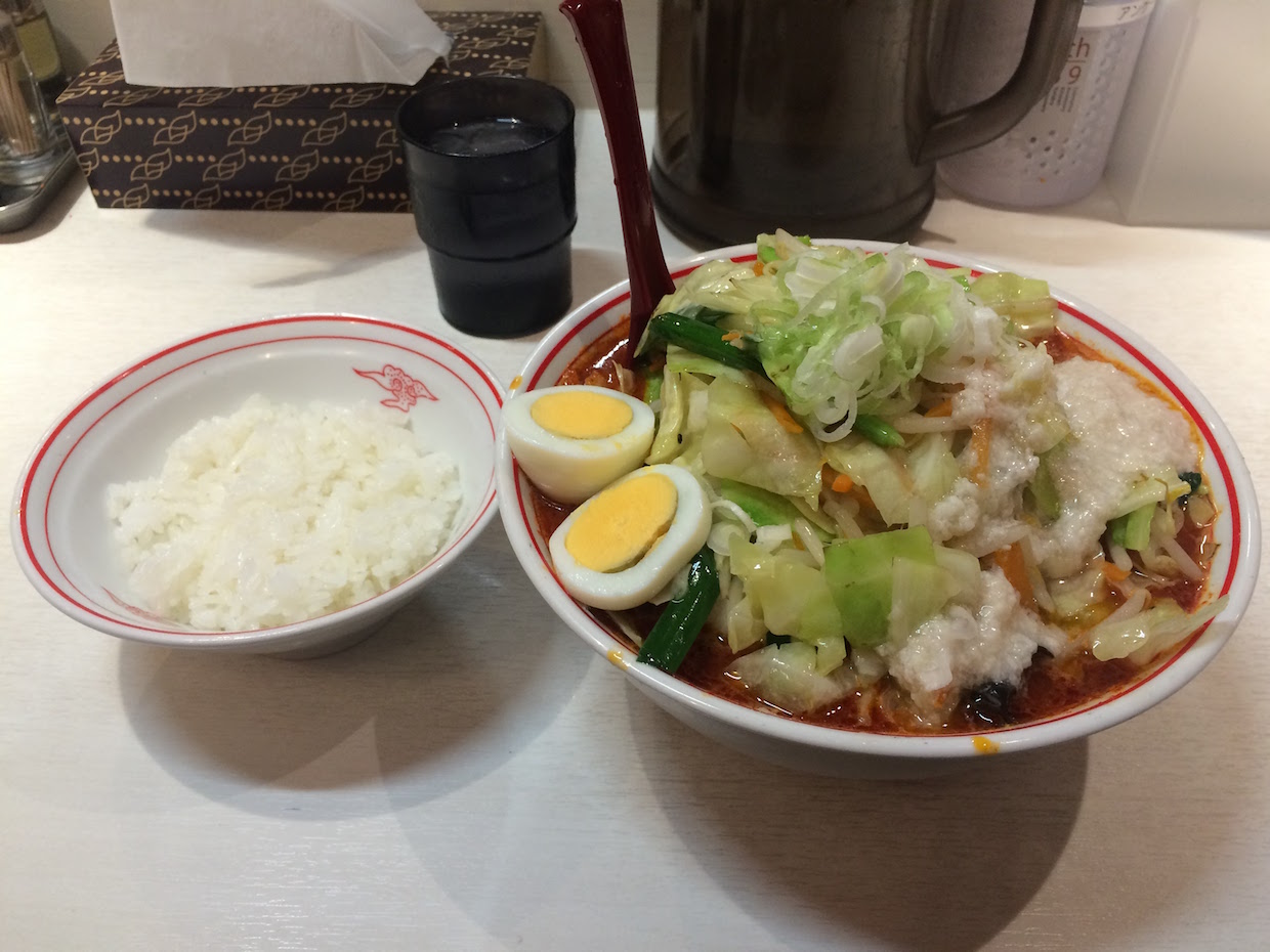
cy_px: 476
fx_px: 1064
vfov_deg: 48.2
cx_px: 635
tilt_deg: -45.3
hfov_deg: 61.7
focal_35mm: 29
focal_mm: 4.15
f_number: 2.2
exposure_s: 1/30
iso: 64
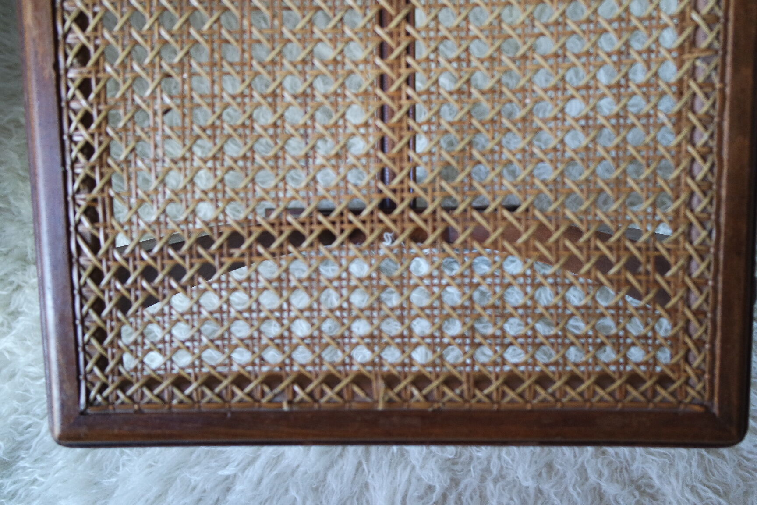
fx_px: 631
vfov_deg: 43.6
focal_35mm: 30
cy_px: 252
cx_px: 378
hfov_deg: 61.9
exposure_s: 1/40
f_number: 3.5
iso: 800
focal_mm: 20
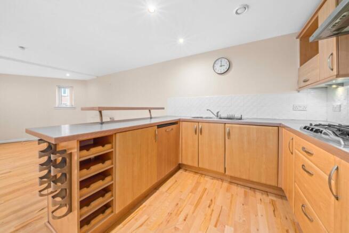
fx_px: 116
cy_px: 116
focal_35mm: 12
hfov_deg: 112.6
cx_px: 174
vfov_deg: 90.0
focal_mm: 12
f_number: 20
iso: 800
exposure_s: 8
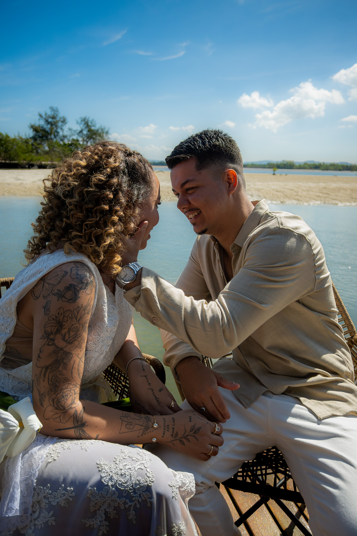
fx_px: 402
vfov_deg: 67.4
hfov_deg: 47.9
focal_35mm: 27
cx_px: 178
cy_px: 268
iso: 500
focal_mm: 18
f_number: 3.5
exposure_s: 1/4000
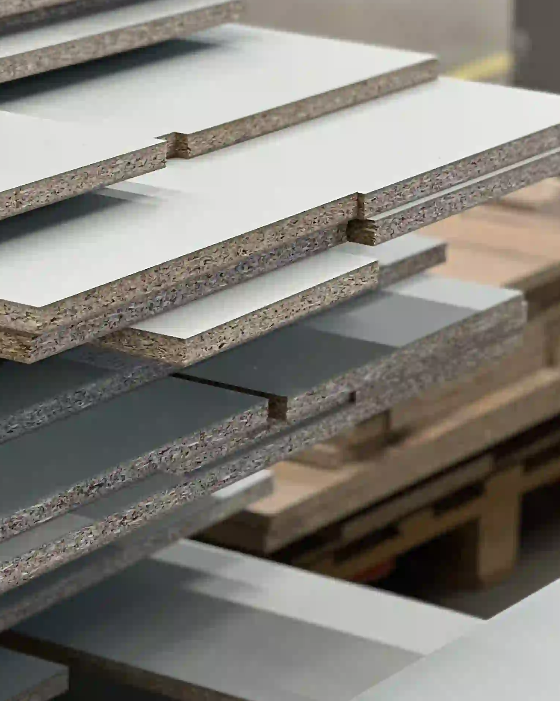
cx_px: 71
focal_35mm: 160
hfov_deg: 9.6
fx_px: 3315
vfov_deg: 12.0
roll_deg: -0.2
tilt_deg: -13.3
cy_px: 175
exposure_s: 1/100
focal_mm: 9
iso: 200
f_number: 2.8
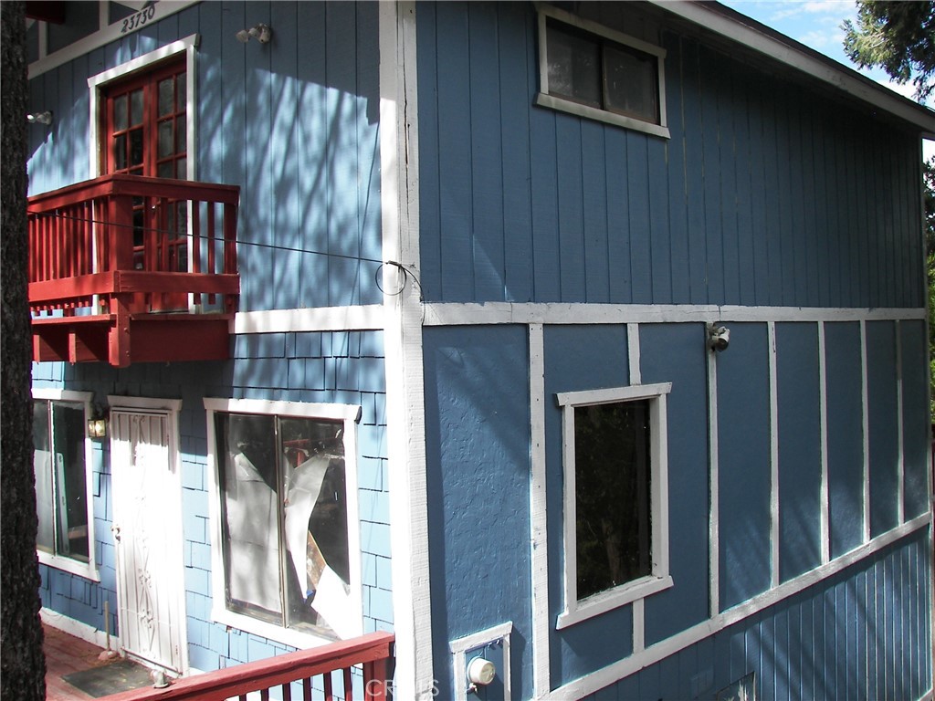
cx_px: 468
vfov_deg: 39.7
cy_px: 350
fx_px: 972
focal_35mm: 36
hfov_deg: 51.4
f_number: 2.8
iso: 50
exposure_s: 1/320
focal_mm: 6
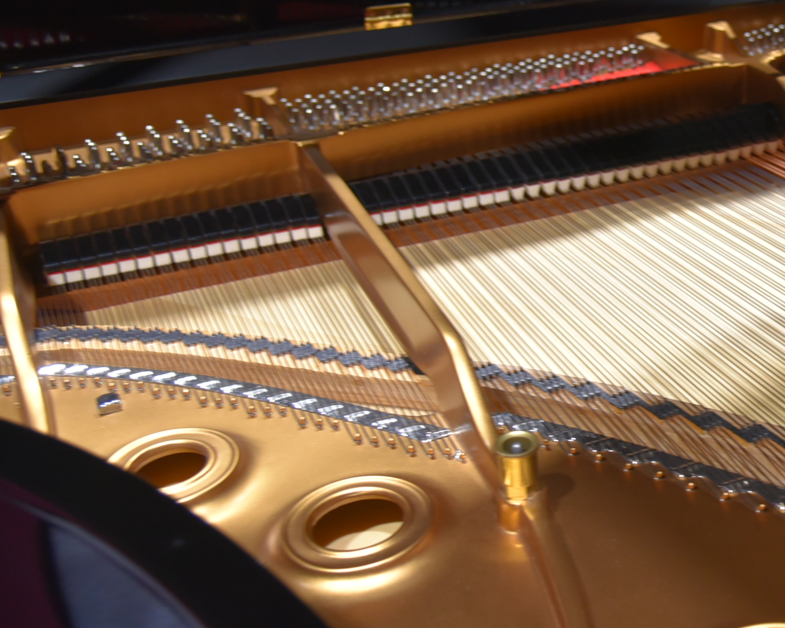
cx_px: 756
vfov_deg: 26.7
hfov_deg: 31.0
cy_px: 292
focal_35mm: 57
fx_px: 1324
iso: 1400
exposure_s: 1/60
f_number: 4
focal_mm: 31
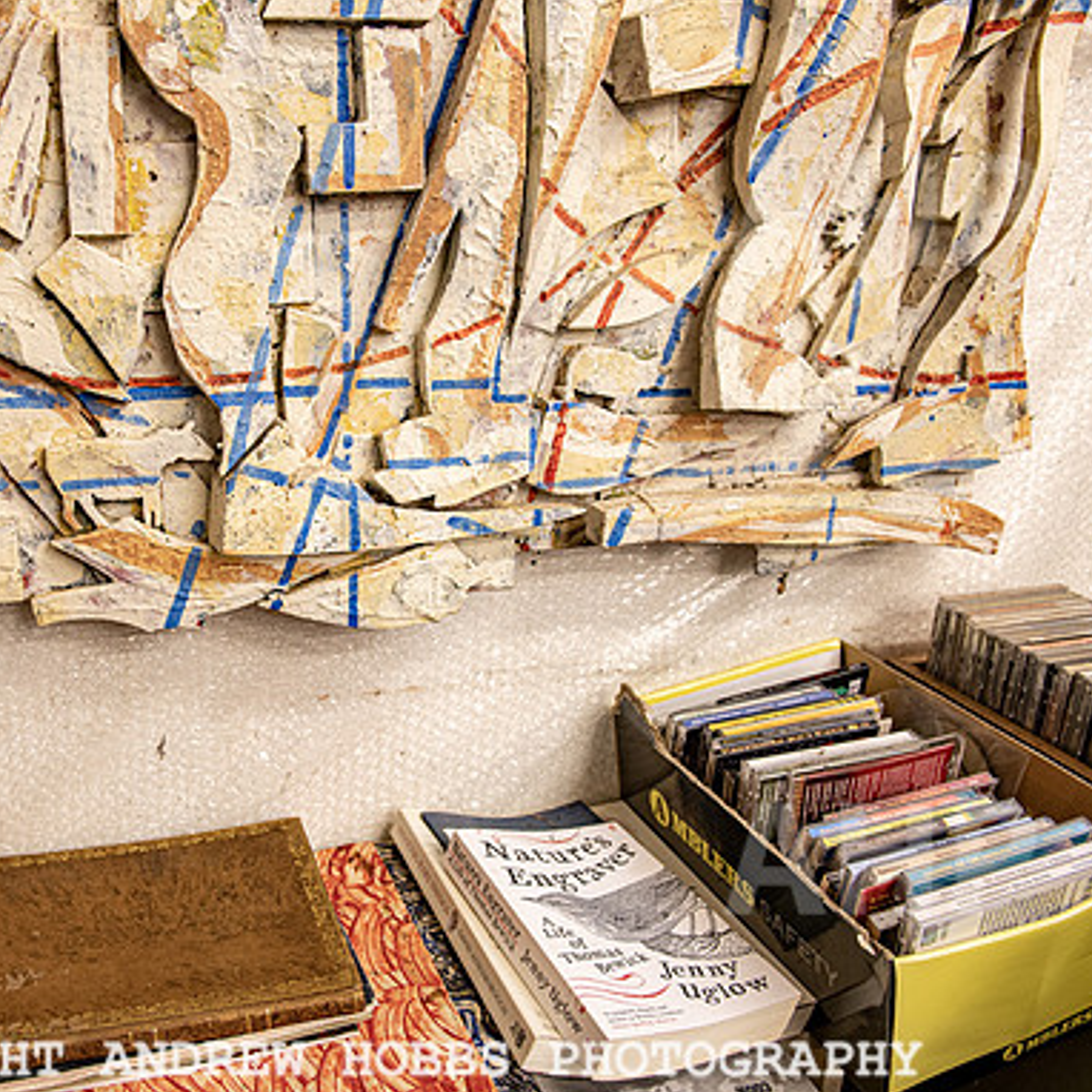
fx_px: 1106
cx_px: 340
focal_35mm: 31
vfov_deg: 52.5
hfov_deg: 51.3
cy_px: 550
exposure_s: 1/5
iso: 64
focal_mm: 24
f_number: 5.6
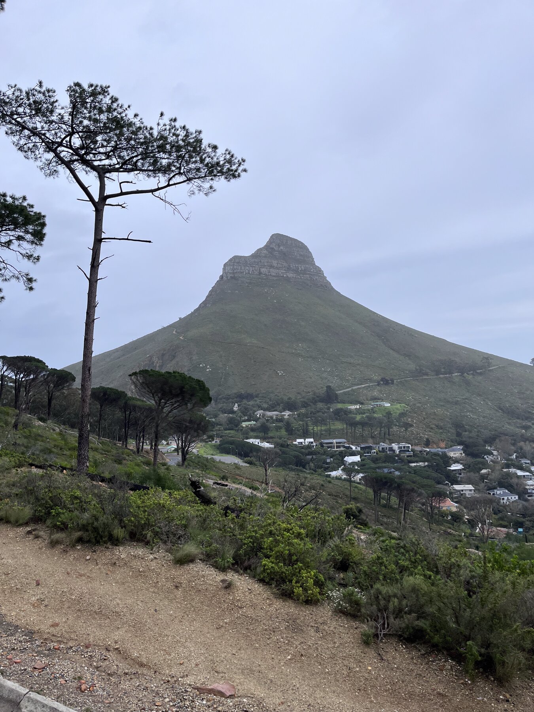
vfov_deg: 67.3
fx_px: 535
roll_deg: +0.9
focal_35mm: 26
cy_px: 356
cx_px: 267
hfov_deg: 53.1
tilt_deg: +3.8
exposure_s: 1/1140
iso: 50
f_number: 1.6
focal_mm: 5.1
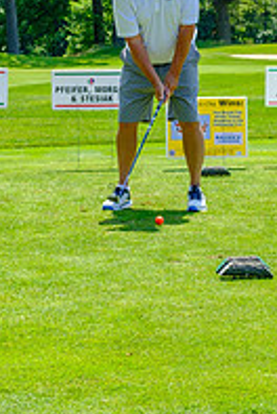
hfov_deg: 9.9
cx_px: 197
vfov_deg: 14.6
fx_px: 1599
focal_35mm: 139
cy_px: 53
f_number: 6.4
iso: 200
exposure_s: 1/250
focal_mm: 40.7
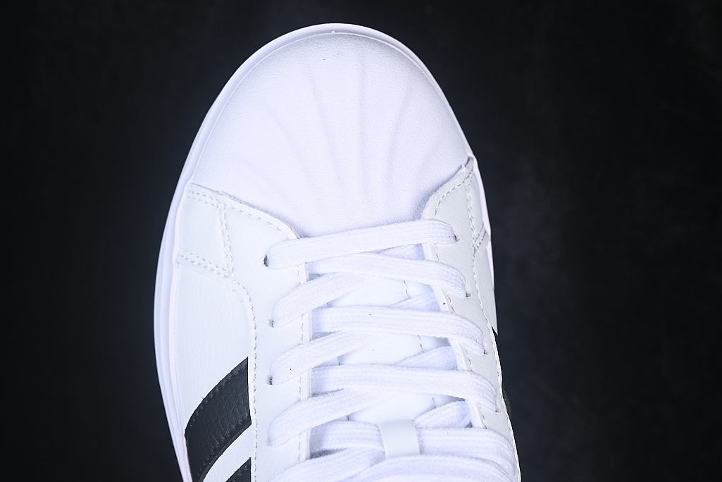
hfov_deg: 25.7
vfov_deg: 17.3
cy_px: 244
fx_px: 1585
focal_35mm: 79
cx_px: 353
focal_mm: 50
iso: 160
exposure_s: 1/100
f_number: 7.1
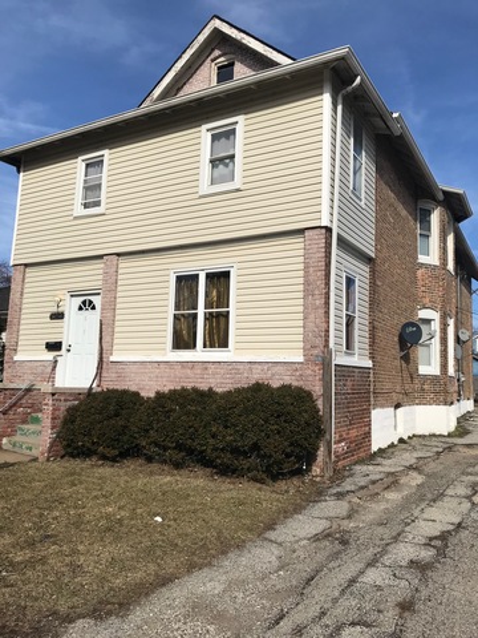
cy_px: 319
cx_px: 239
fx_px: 516
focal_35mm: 28
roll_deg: -2.6
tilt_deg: +7.0
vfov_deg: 63.4
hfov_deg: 49.7
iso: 20
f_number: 1.8
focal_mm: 3.99
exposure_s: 1/4167
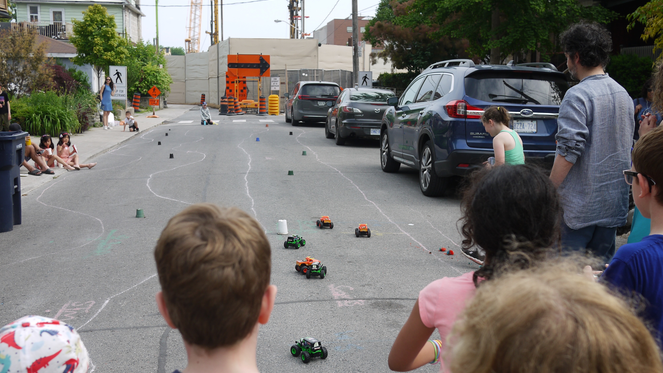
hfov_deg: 46.4
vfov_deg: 27.1
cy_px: 220
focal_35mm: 44
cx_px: 331
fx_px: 773
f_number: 4
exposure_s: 1/500
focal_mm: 20
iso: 100
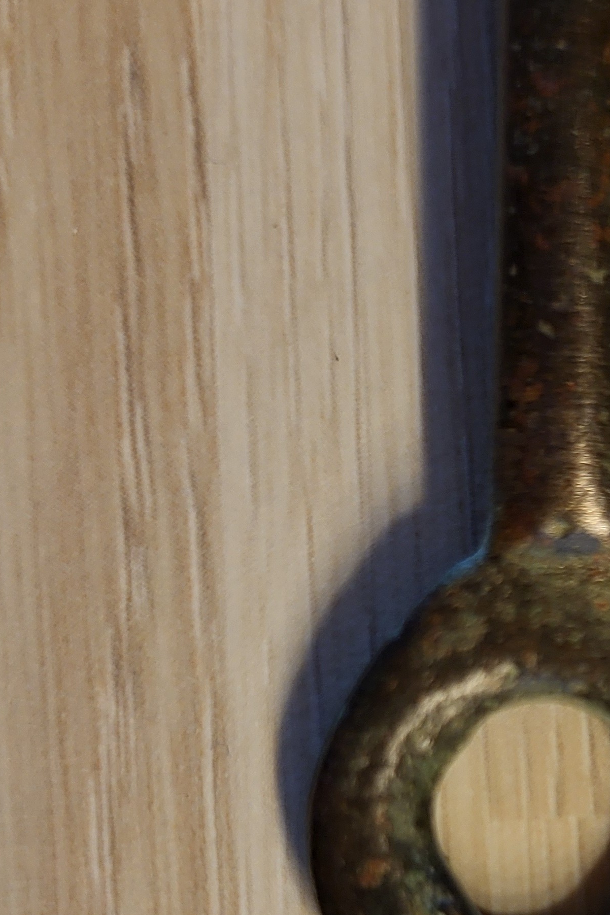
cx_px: 529
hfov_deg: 22.2
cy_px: 800
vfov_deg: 32.0
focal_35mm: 60
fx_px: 1525
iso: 200
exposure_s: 1/50
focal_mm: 5.4
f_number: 1.8
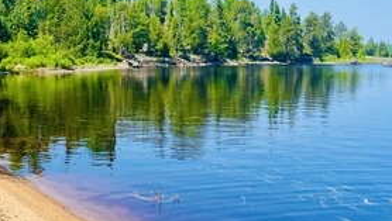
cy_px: 83
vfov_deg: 21.1
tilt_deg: -3.4
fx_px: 593
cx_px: 144
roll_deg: +1.3
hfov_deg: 36.3
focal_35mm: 57
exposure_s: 1/2513
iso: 50
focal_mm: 5.1
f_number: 1.6
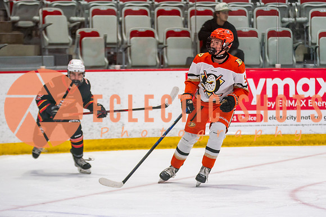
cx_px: 207
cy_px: 132
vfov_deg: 5.8
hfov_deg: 8.7
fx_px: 2153
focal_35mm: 238
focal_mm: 135
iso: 640
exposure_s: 1/640
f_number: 2.8
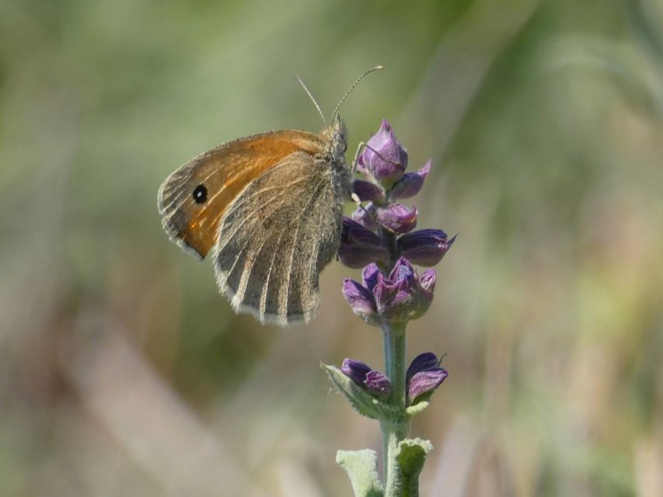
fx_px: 8429
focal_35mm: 440
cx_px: 332
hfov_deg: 4.5
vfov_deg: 3.4
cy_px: 248
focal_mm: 78.8
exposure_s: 1/125
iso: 80
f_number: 5.6
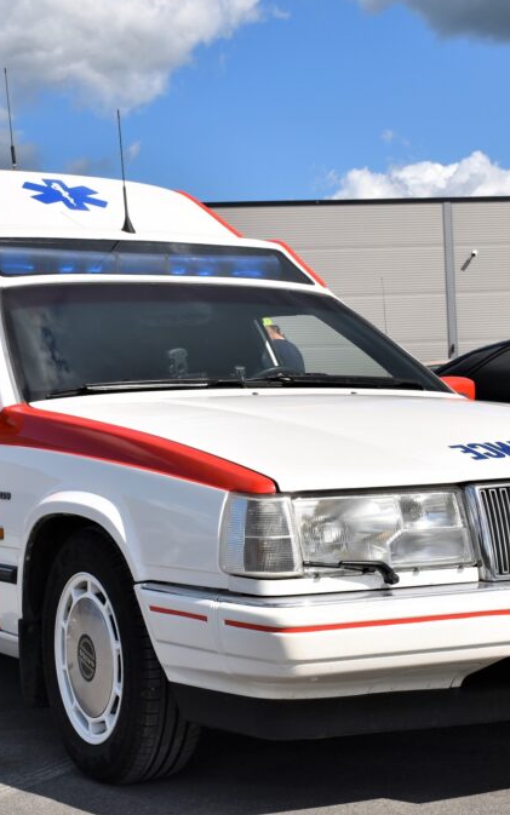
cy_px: 403
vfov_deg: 32.6
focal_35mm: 63
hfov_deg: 20.7
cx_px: 257
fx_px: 1395
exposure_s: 1/400
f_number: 10
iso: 100
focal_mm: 27
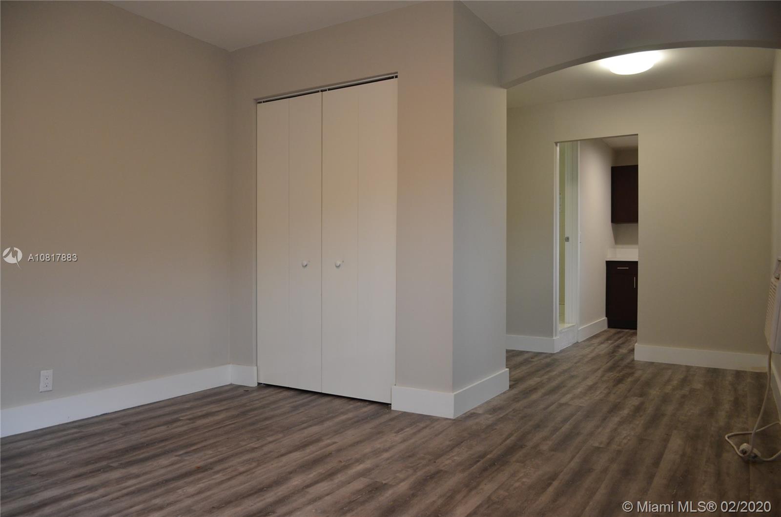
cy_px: 258
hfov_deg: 67.5
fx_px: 584
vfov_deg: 47.7
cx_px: 390
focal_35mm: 27
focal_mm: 18
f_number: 4
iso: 560
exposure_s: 1/60
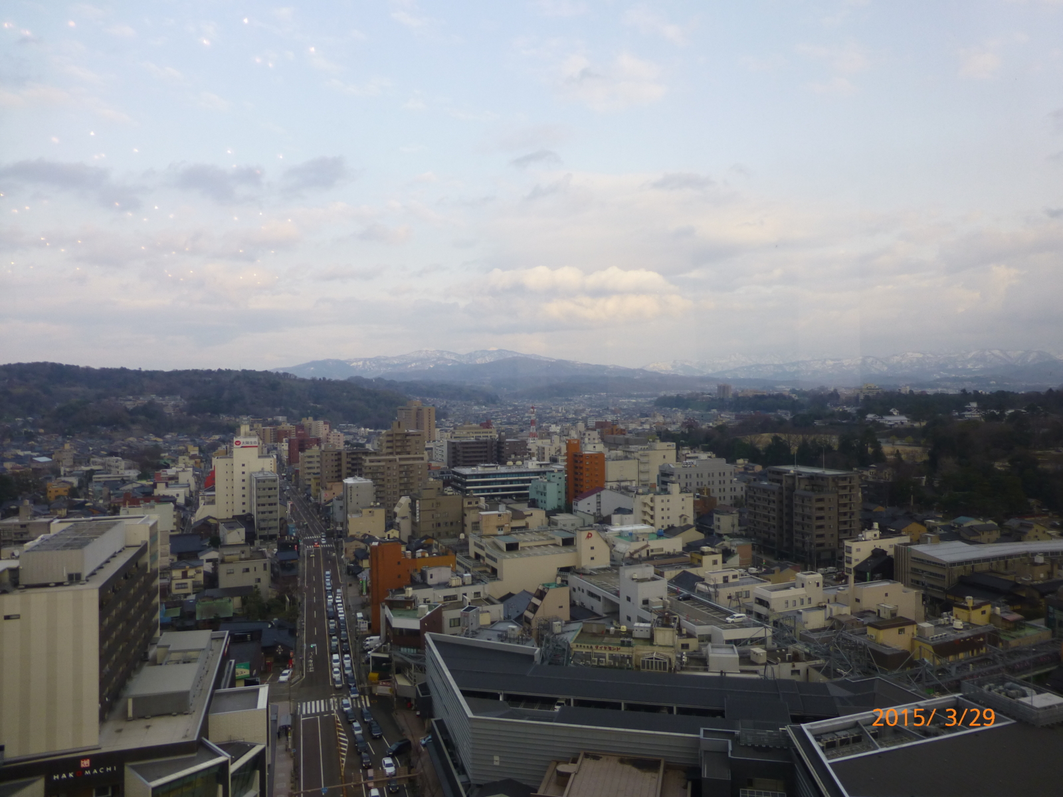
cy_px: 398
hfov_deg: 71.6
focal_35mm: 24
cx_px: 532
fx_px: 737
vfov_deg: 56.8
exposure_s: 1/125
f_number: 3.3
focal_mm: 4.3
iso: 100
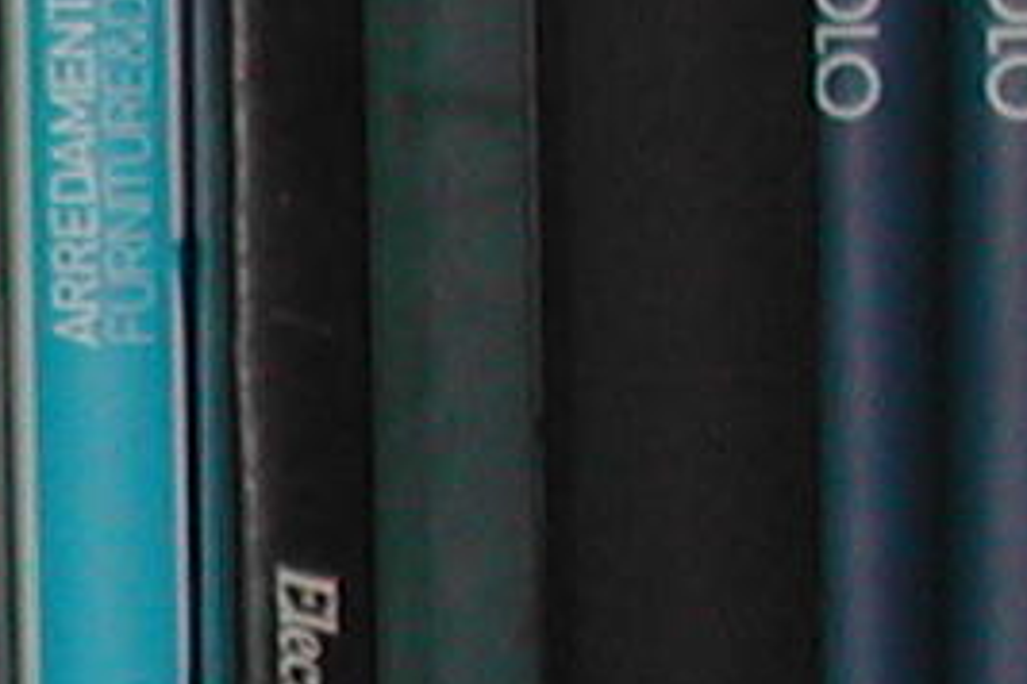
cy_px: 1253
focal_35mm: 654
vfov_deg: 2.1
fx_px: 18656
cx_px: -2900
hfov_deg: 3.1
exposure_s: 1/60.1
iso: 108
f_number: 4.1
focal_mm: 17.4
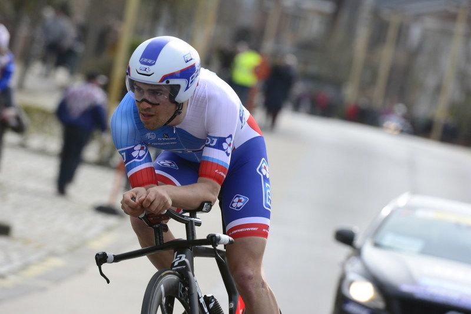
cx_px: 236
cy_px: 157
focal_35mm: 400
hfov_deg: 5.2
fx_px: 5229
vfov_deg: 3.4
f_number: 9
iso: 1000
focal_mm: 400
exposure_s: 1/1000
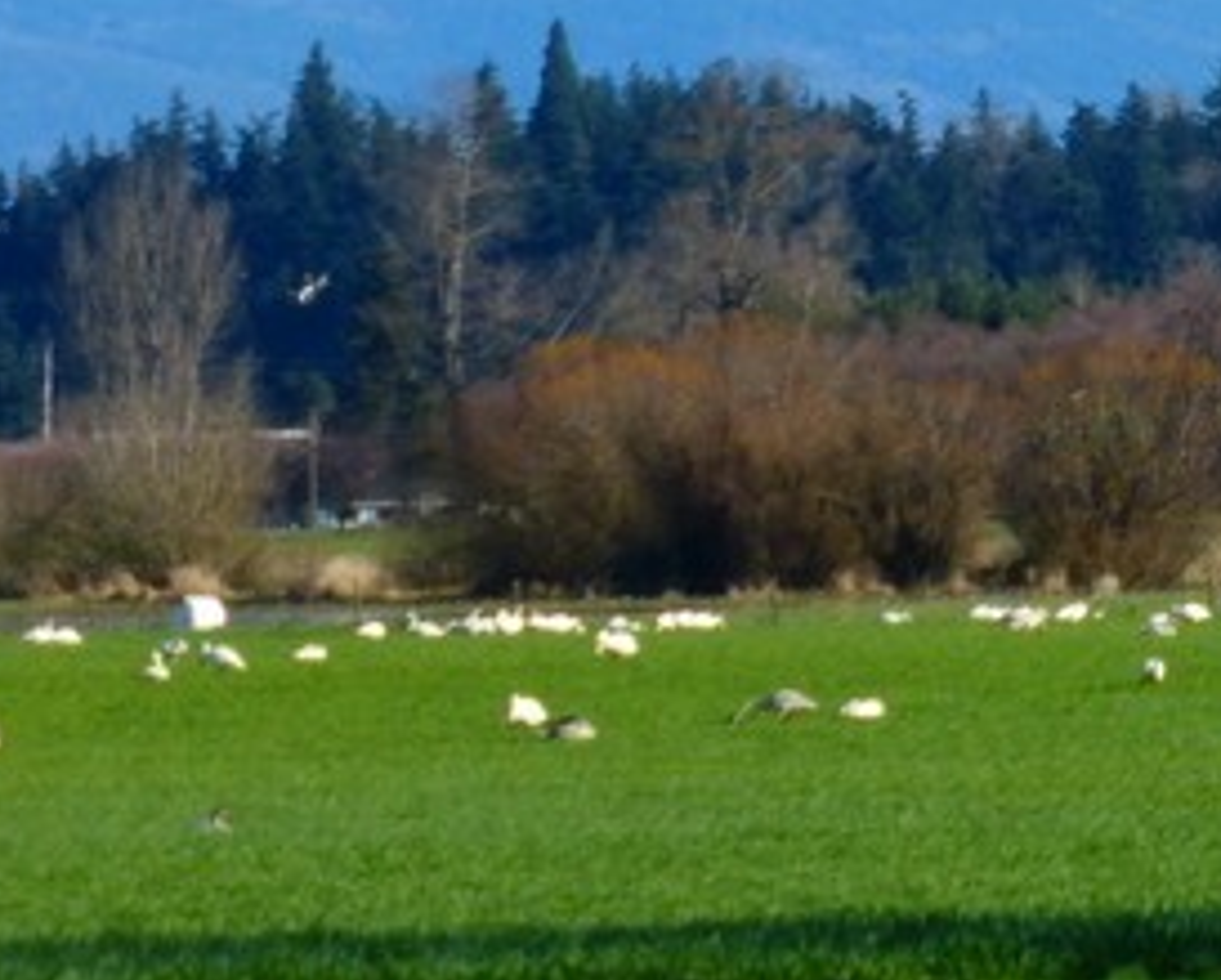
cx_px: 1521
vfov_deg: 3.5
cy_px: 4
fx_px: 15917
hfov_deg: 4.4
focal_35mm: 440
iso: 100
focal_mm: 27.6
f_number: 5.4
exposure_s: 1/500
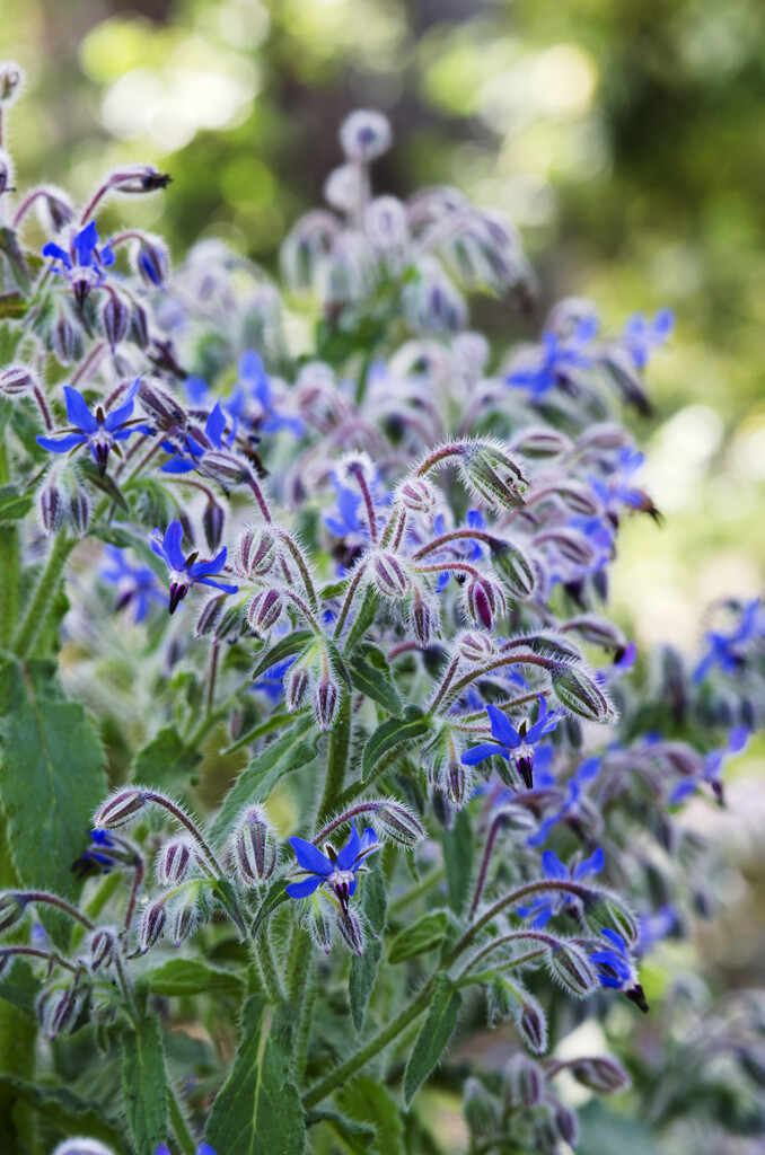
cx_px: 382
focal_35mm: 128
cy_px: 578
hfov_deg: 10.7
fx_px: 4083
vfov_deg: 16.1
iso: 200
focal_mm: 85
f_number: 6.3
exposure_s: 1/100
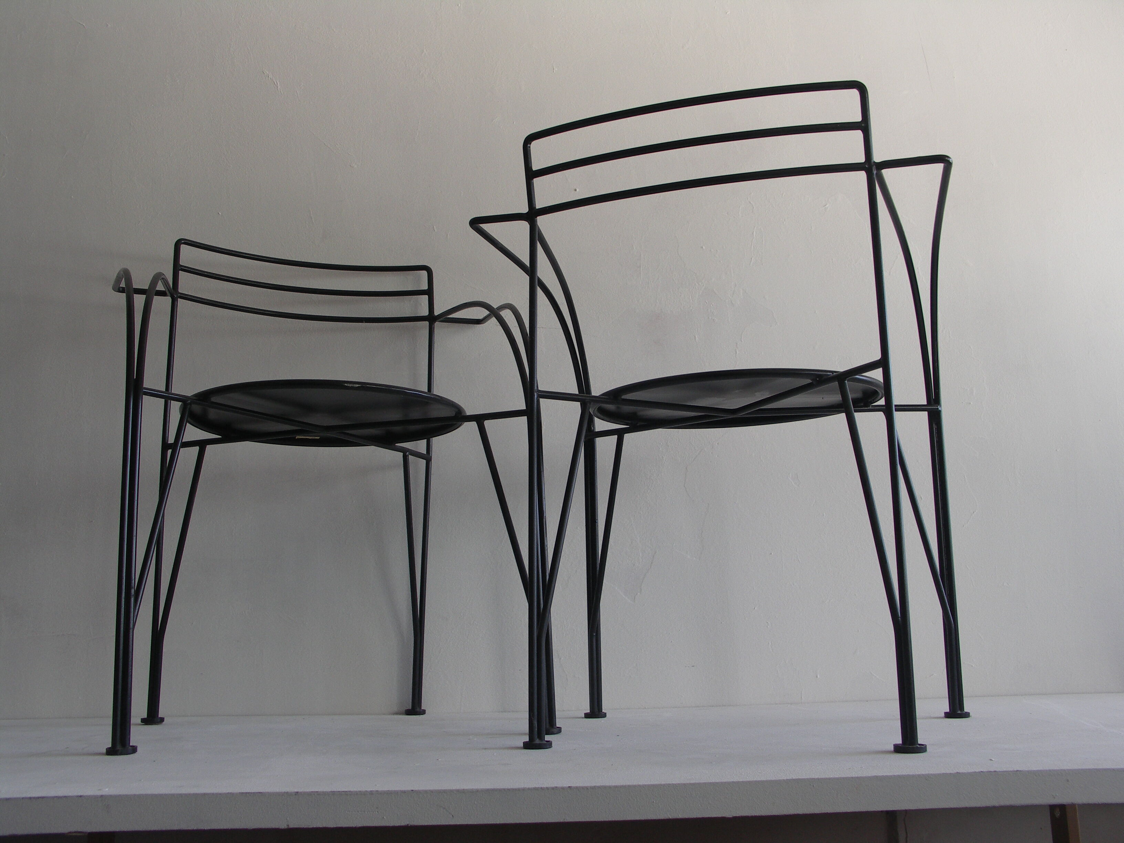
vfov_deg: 45.4
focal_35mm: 31
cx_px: 562
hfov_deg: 58.4
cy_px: 422
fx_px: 1007
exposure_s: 1/40
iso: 100
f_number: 2.8
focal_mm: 8.1
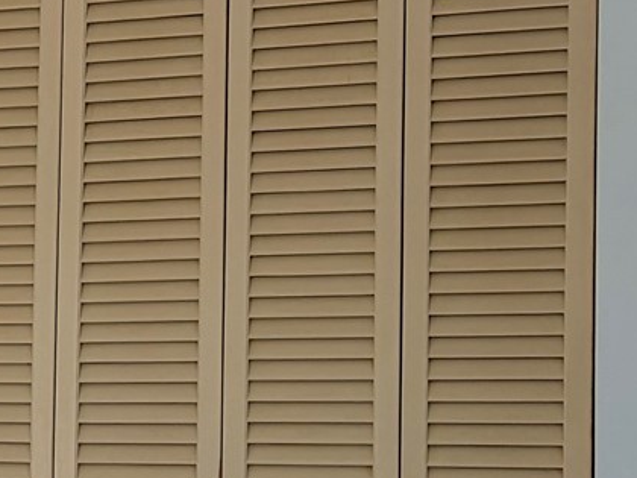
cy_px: 414
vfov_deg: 14.8
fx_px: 1822
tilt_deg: +1.7
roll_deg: -1.8
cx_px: -373
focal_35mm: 99
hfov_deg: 17.4
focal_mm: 5.96
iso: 100
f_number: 1.6
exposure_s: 1/177
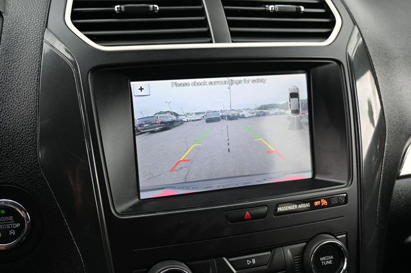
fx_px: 394
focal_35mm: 34
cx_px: 206
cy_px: 136
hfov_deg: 55.1
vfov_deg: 38.3
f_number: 4.2
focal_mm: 23
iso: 400
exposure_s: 1/200
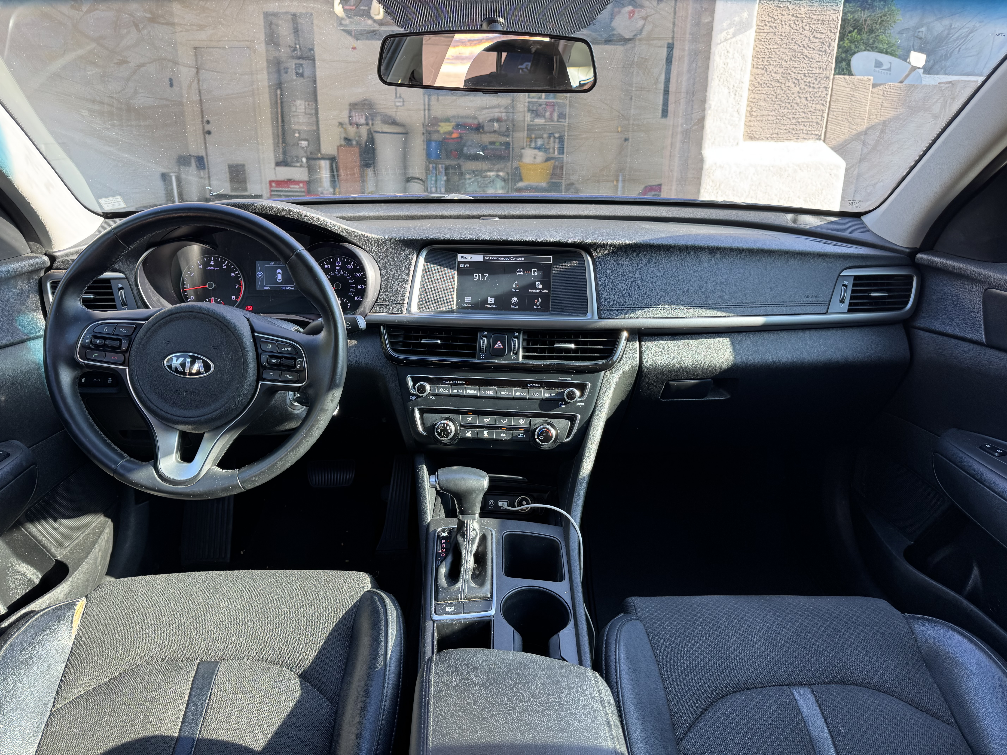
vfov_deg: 56.8
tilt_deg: -18.4
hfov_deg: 71.6
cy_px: 378
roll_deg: -1.1
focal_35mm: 24
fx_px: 698
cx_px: 504
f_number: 1.78
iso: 100
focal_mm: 6.76
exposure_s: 1/121
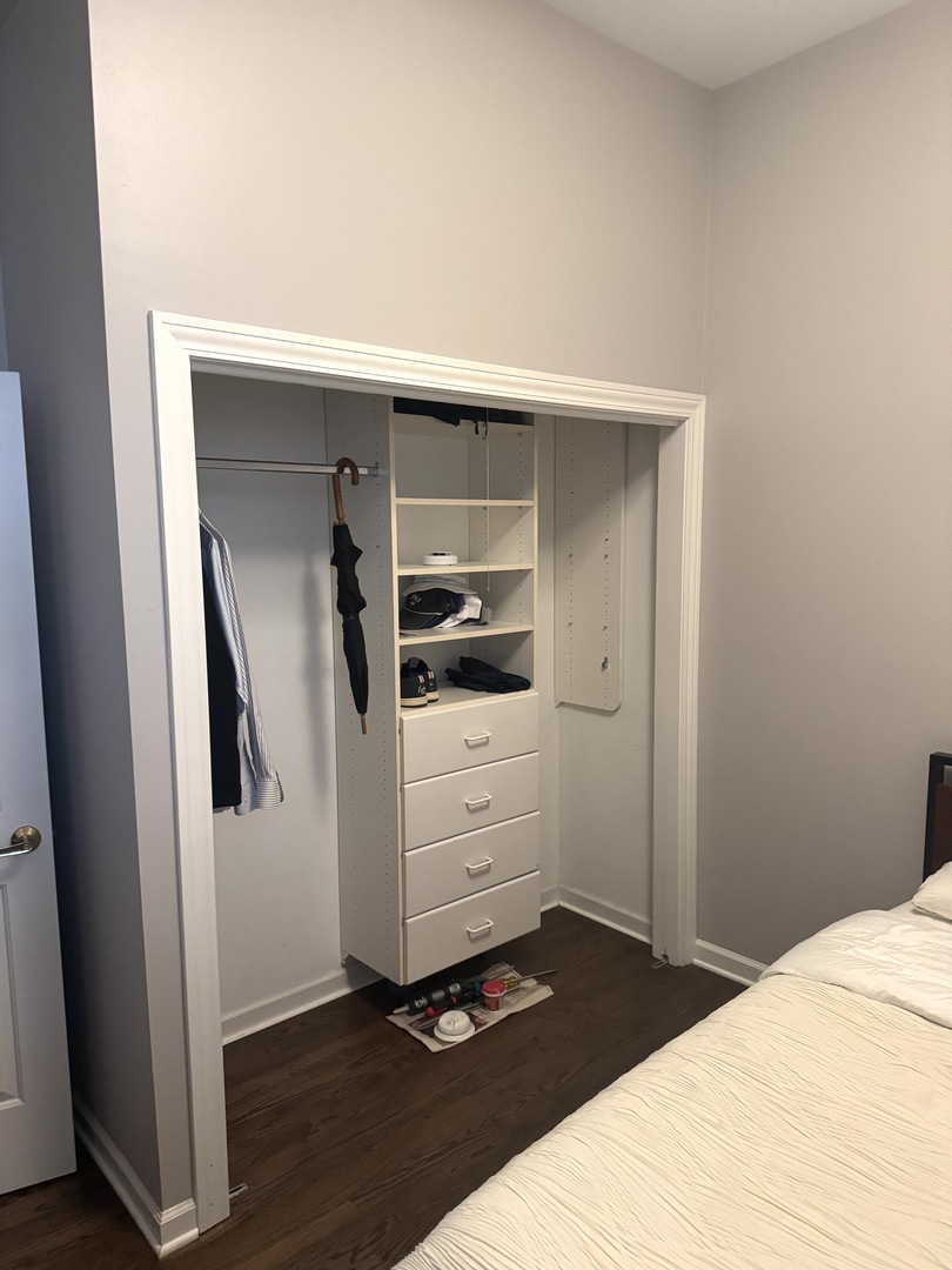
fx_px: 880
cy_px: 635
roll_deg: +0.2
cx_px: 476
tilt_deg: -7.9
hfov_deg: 56.8
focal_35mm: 24
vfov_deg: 71.6
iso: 800
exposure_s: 1/40
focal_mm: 6.76
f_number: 1.78
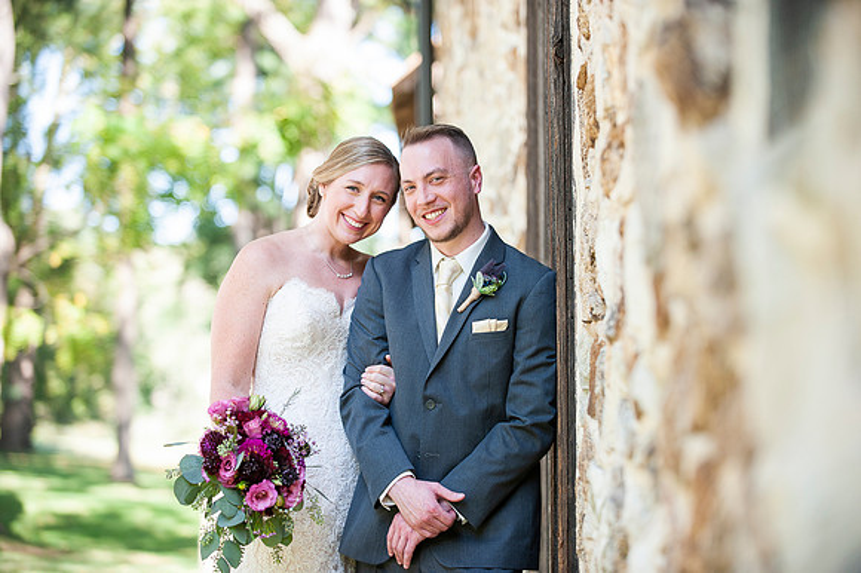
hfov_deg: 20.0
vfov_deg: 13.4
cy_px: 286
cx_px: 430
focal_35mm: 102
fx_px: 2438
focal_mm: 102
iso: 400
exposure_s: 1/500
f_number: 2.8
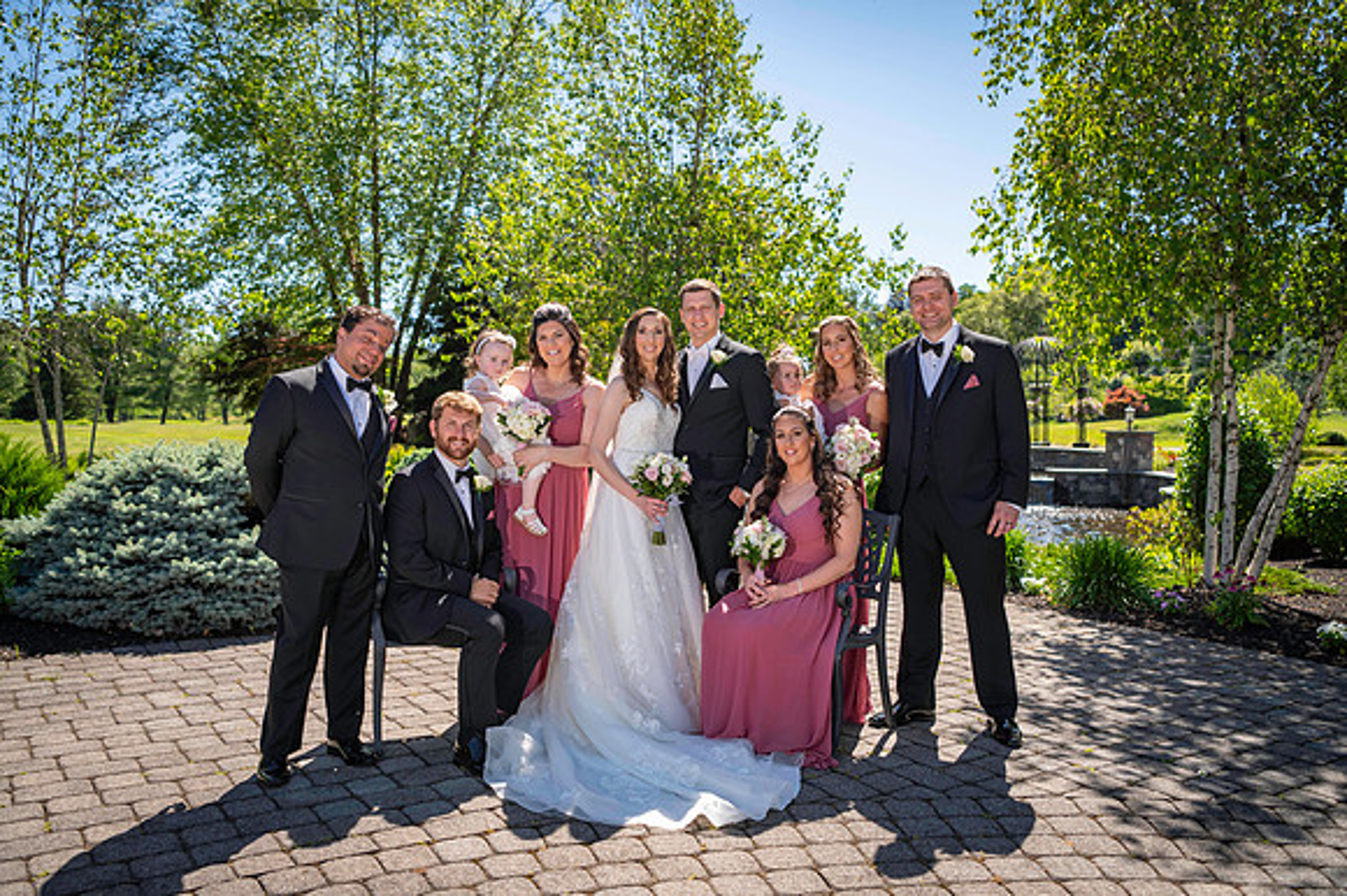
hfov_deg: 60.3
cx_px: 674
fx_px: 1159
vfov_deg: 42.3
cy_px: 448
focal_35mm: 31
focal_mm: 31
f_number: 3.2
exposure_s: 1/1600
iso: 100
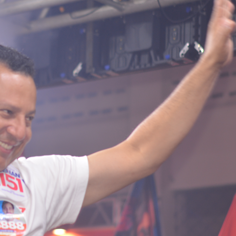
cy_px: 122
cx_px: -10
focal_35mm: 167
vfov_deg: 10.5
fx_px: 1288
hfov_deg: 10.4
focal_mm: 50
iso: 220
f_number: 2.8
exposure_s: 1/125
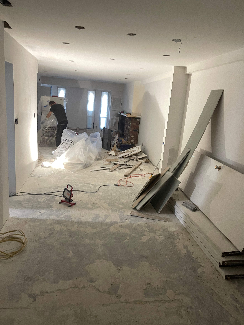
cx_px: 122
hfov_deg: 53.1
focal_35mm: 26
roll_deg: -3.8
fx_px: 244
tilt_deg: -14.2
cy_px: 162
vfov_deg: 67.3
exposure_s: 1/60
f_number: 1.6
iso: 200
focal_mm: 5.1
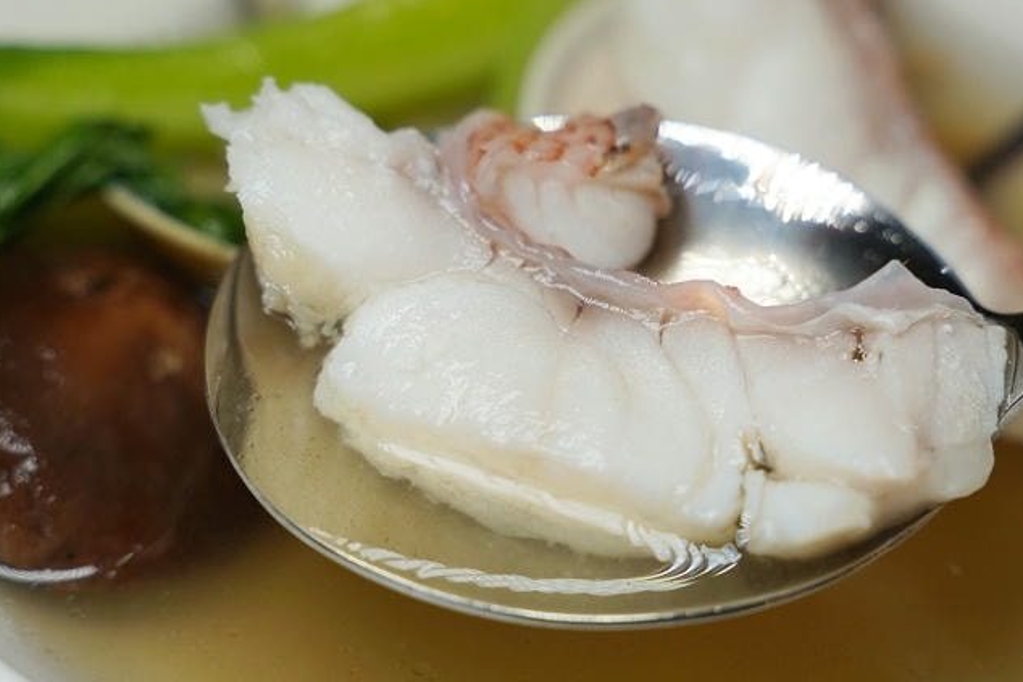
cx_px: 544
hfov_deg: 14.4
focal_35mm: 142
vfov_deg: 9.7
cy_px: 295
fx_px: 4036
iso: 100
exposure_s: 1/100
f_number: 4.5
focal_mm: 75
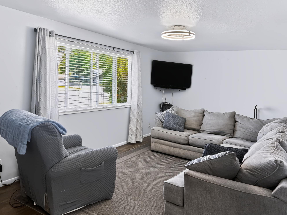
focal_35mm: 27
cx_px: 143
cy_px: 108
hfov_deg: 65.3
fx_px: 224
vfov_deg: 51.4
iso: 80
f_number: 1.5
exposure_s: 1/120
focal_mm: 5.7
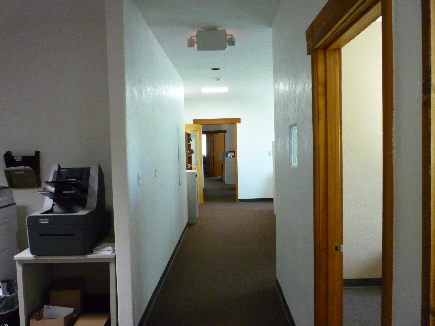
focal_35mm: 30
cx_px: 219
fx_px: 377
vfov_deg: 46.8
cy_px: 167
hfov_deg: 60.0
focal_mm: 5.2
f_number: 3.3
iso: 800
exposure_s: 1/25
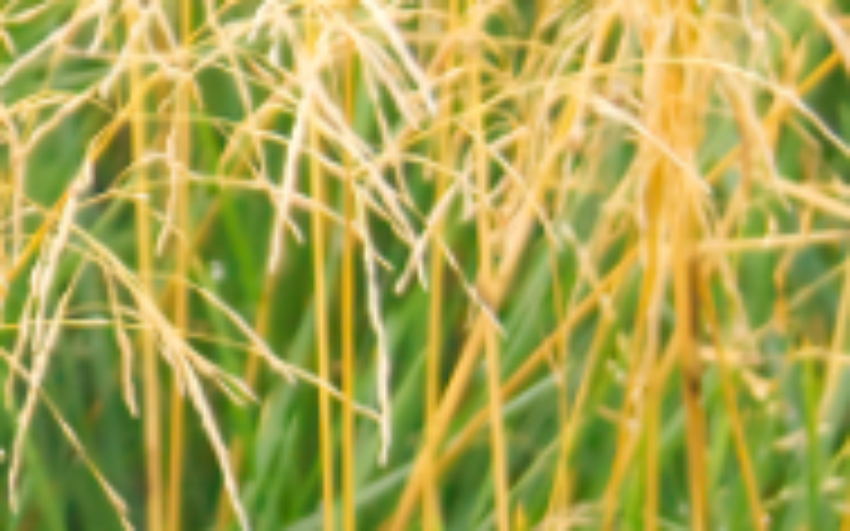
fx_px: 9009
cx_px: -738
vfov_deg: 3.4
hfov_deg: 5.3
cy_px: 261
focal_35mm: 389
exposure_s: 1/500
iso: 2000
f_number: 5.6
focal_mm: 40
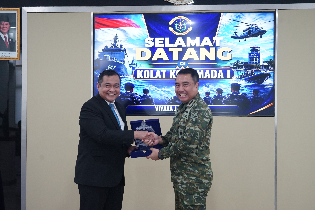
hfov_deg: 34.5
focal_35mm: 58
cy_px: 105
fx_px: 507
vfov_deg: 23.3
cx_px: 158
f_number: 5
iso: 2500
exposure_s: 1/100
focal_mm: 58
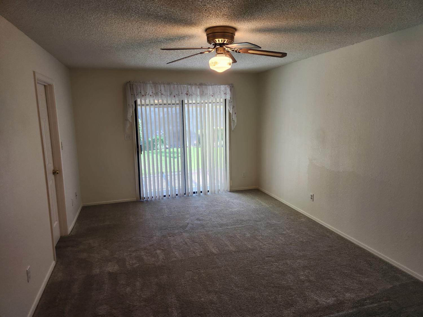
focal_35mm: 23
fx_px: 281
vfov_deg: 58.9
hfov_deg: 73.9
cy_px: 158
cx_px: 212
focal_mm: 5.4
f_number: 1.8
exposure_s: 1/120
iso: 160
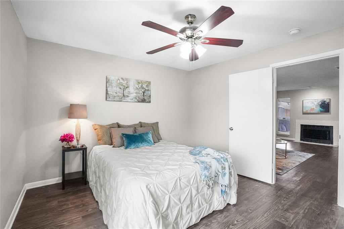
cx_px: 172
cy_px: 114
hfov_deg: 96.8
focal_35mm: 16
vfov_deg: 73.7
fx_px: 153
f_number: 8
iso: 16000
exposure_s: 1/250
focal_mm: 16
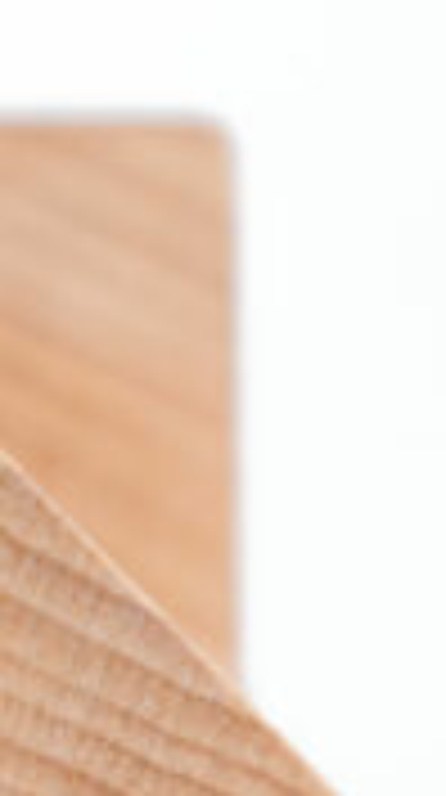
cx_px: -505
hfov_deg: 2.5
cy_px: 809
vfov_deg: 4.5
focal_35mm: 478
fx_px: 10093
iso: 1250
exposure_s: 1/125
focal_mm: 105
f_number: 9
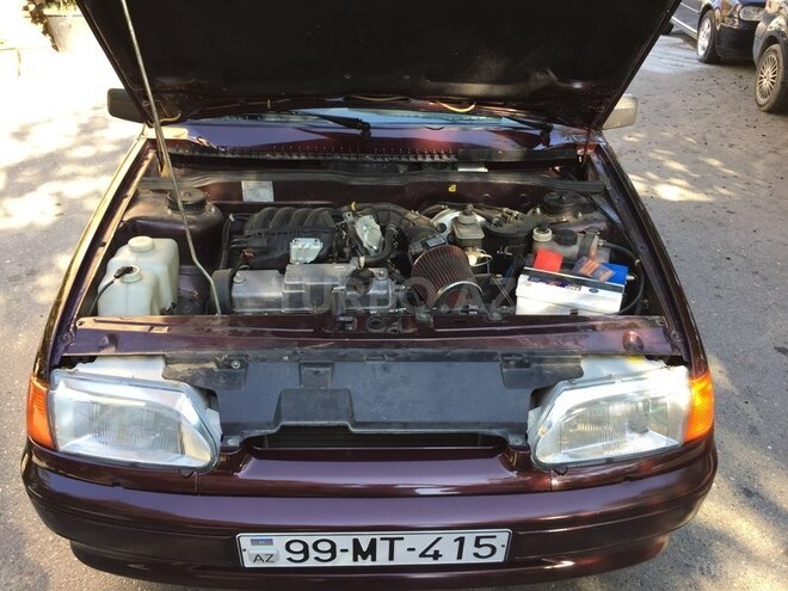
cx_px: 394
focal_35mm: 29
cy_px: 296
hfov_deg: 61.7
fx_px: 660
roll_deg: -2.1
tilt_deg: -31.4
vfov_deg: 48.2
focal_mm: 4.15
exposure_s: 1/116
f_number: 2.2
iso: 32
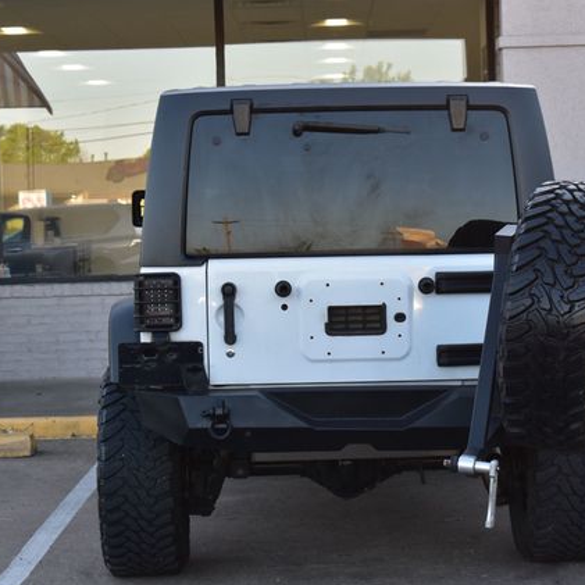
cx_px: 356
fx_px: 2039
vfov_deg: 16.3
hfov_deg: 16.3
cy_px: 295
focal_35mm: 107
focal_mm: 55
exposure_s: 1/100
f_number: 9
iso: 400
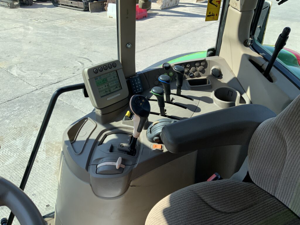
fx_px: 251
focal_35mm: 29
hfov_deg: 61.7
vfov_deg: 48.2
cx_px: 150
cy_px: 112
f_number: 1.8
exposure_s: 1/700
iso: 16
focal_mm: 3
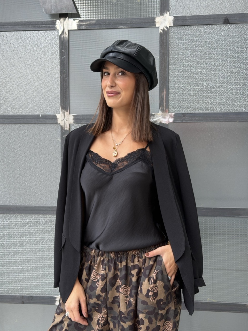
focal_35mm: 48
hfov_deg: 30.3
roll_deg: +0.4
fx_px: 459
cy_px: 166
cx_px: 124
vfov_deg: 39.7
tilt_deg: -2.7
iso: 250
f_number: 1.78
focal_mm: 6.76
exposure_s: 1/60
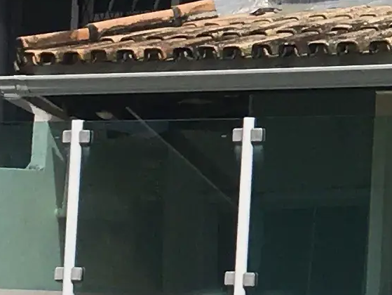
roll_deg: -1.3
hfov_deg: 8.8
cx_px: 837
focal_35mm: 209
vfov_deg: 7.1
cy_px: 98
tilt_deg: +5.3
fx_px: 2368
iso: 25
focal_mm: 4.15
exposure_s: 1/3077
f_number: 2.2
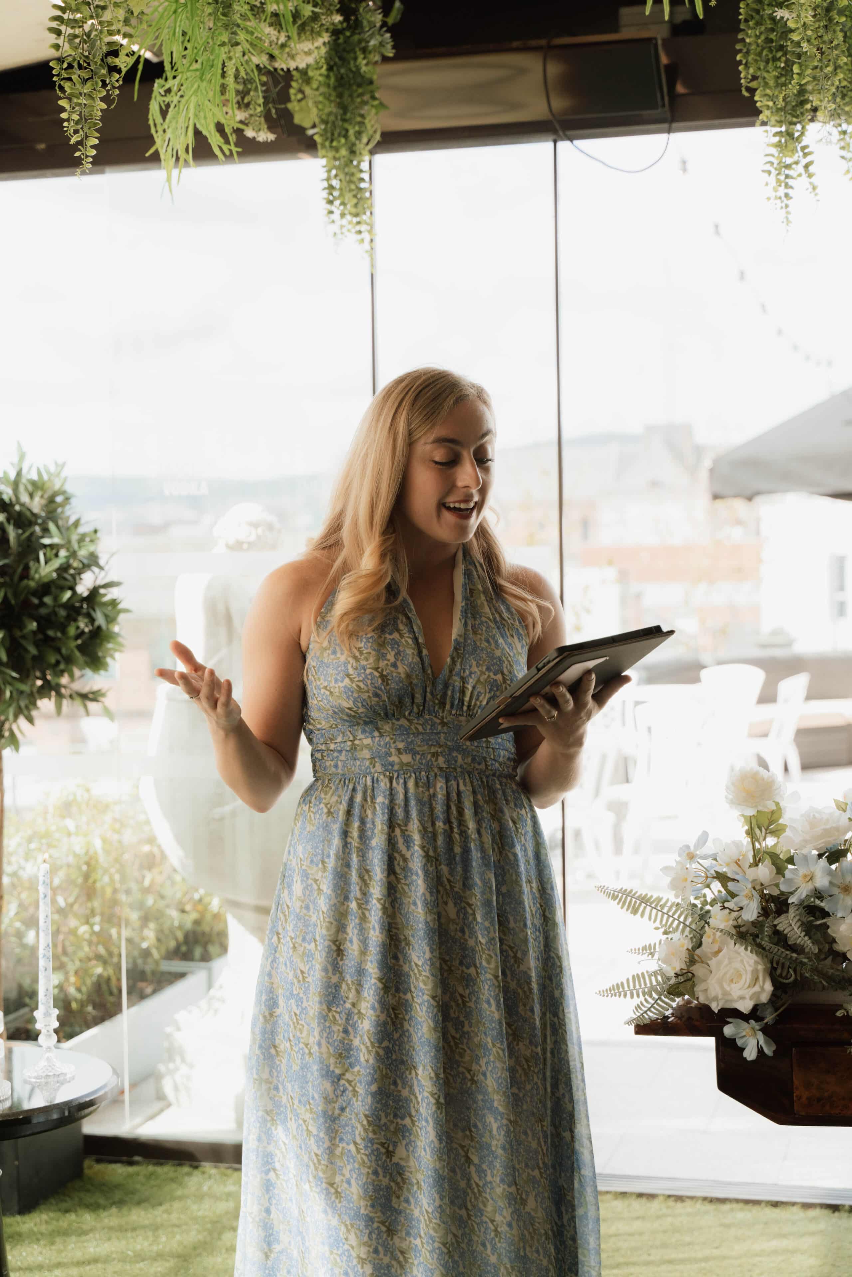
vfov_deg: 36.2
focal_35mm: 55
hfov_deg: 24.6
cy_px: 638
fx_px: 1952
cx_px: 426
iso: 800
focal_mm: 55
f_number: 4
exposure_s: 1/800
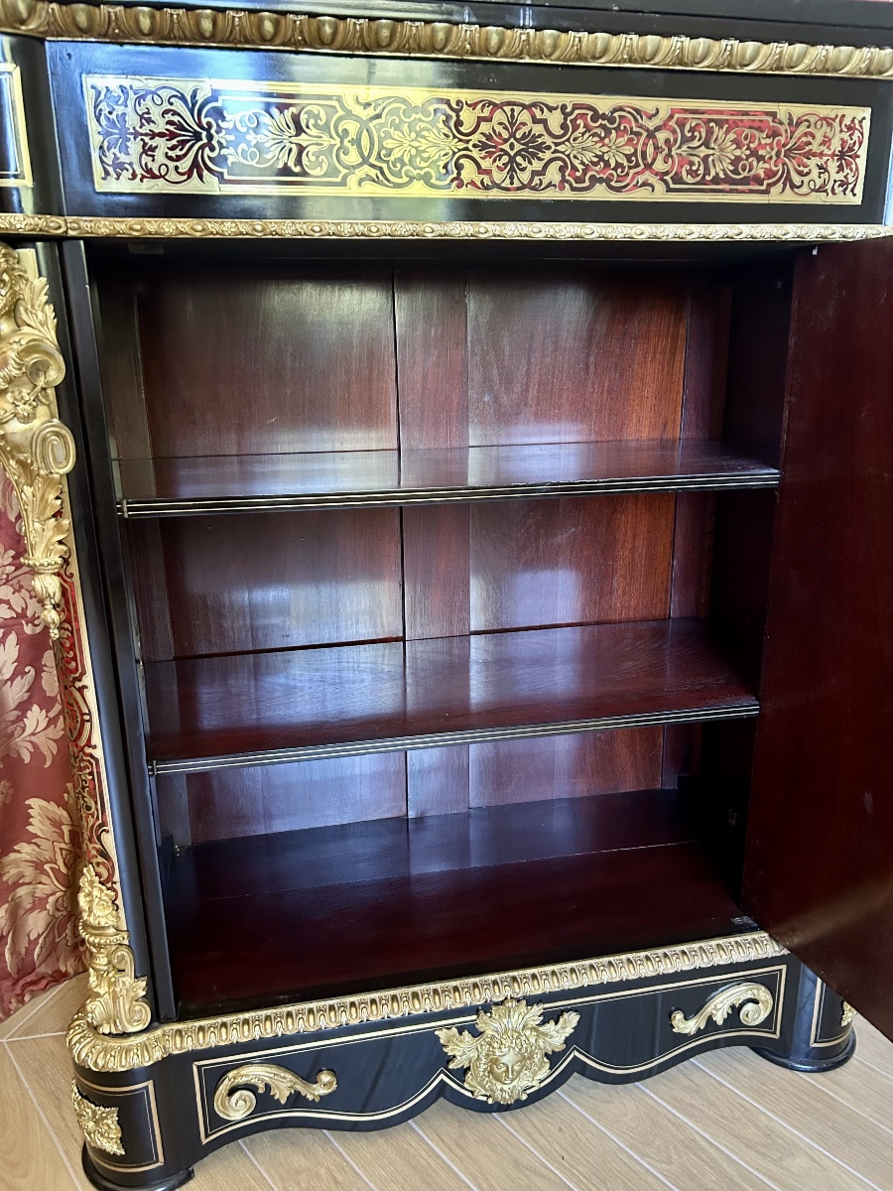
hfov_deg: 53.1
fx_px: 894
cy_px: 596
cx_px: 446
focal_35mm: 26
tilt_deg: -16.2
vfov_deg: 67.3
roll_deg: +1.4
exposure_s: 1/47
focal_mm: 5.7
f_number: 1.5
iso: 500
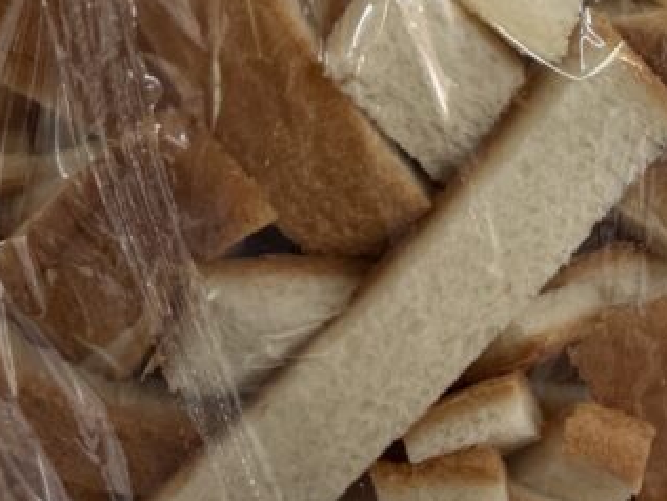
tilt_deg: -25.9
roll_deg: +14.9
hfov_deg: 19.7
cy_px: 354
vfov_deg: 15.2
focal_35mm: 97
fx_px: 1870
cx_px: 646
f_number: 1.78
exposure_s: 1/100
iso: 50
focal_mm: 6.76
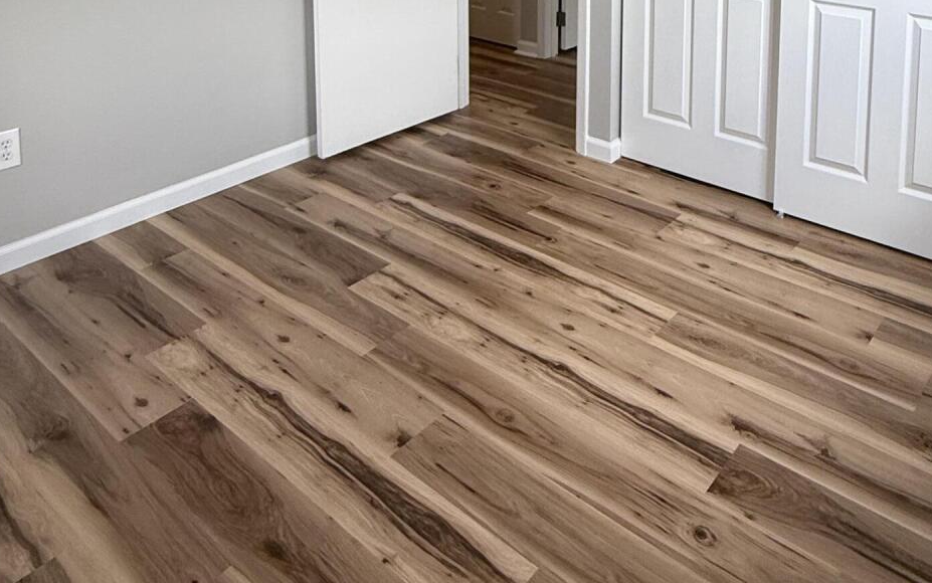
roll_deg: -0.4
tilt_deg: -5.8
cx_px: 550
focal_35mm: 32
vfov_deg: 33.2
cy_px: -92
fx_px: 813
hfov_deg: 59.2
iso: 160
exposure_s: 1/120
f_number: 2.2
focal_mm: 2.22
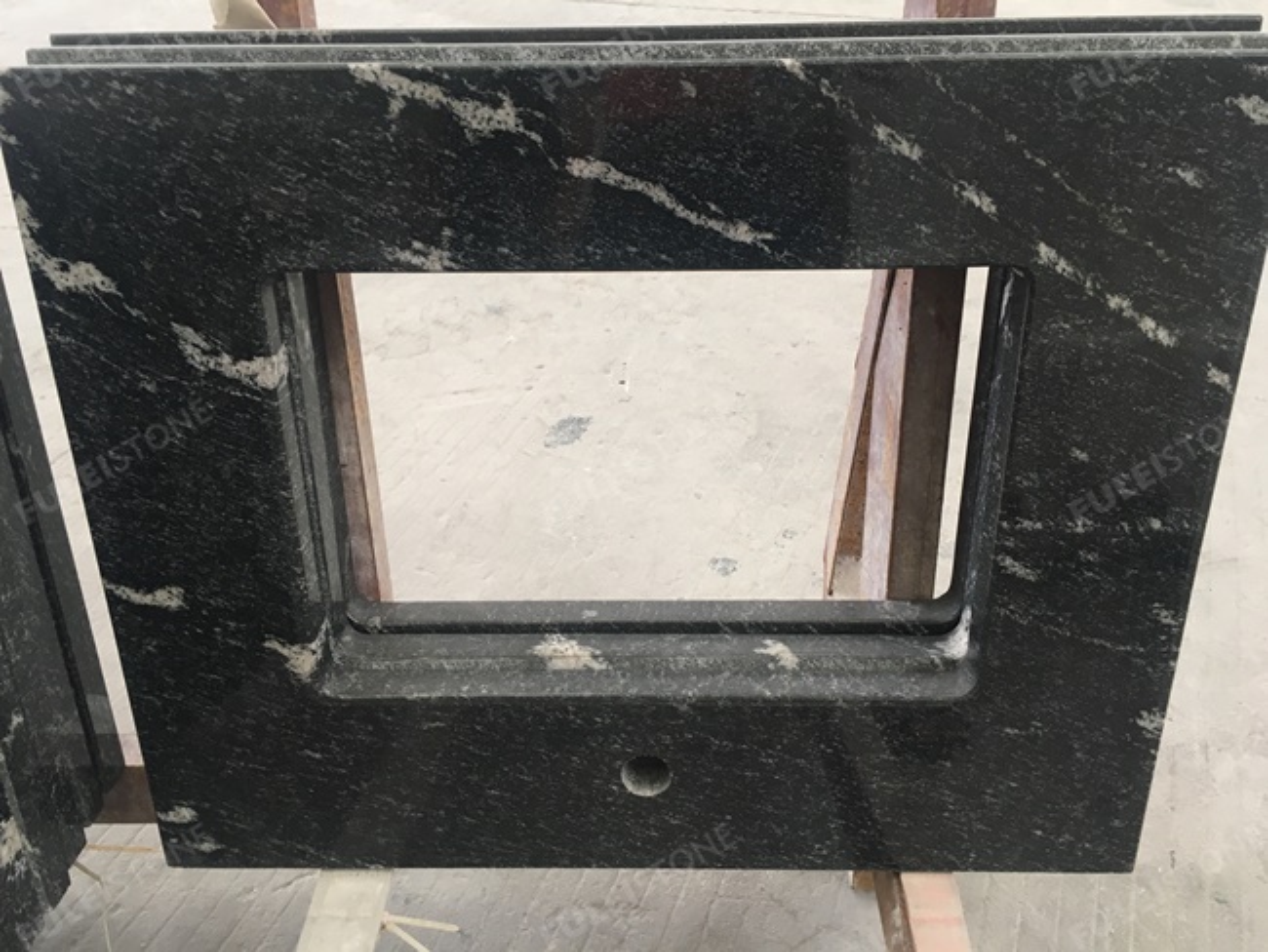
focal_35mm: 29
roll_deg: +0.1
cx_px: 634
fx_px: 1063
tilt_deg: -36.1
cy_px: 476
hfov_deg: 61.6
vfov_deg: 48.3
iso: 80
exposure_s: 1/33
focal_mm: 4.15
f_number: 2.2
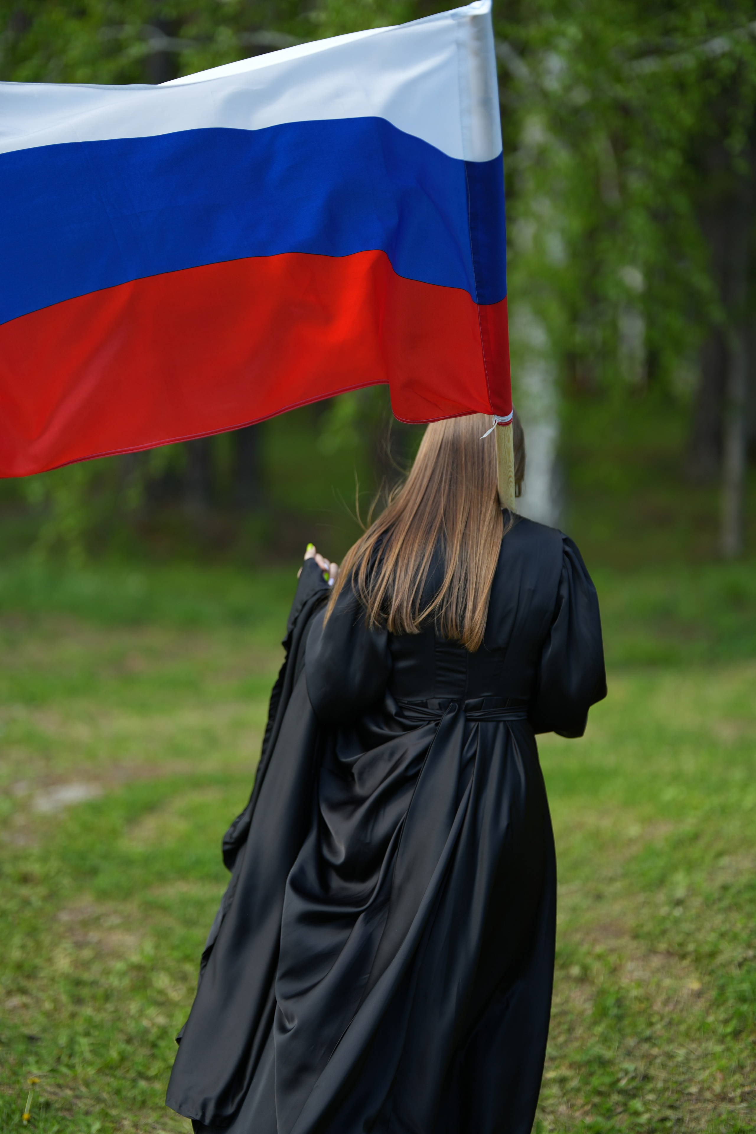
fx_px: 2677
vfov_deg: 23.9
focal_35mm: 85
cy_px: 567
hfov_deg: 16.1
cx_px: 378
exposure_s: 1/1600
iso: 100
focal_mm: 85
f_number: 1.4
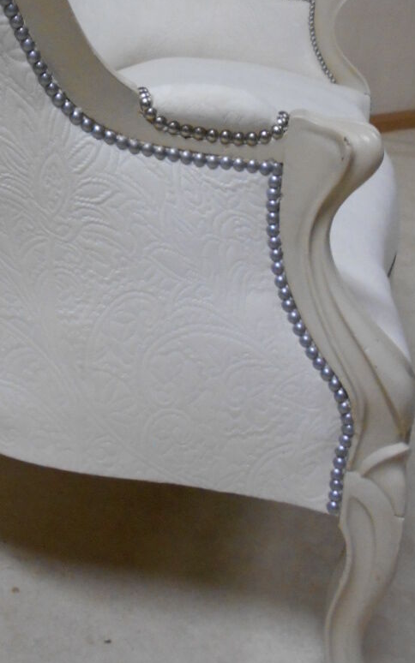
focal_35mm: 57
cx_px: 34
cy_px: 132
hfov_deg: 22.2
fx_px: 1031
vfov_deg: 34.6
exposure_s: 1/30
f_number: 3.2
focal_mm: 4.6
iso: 280
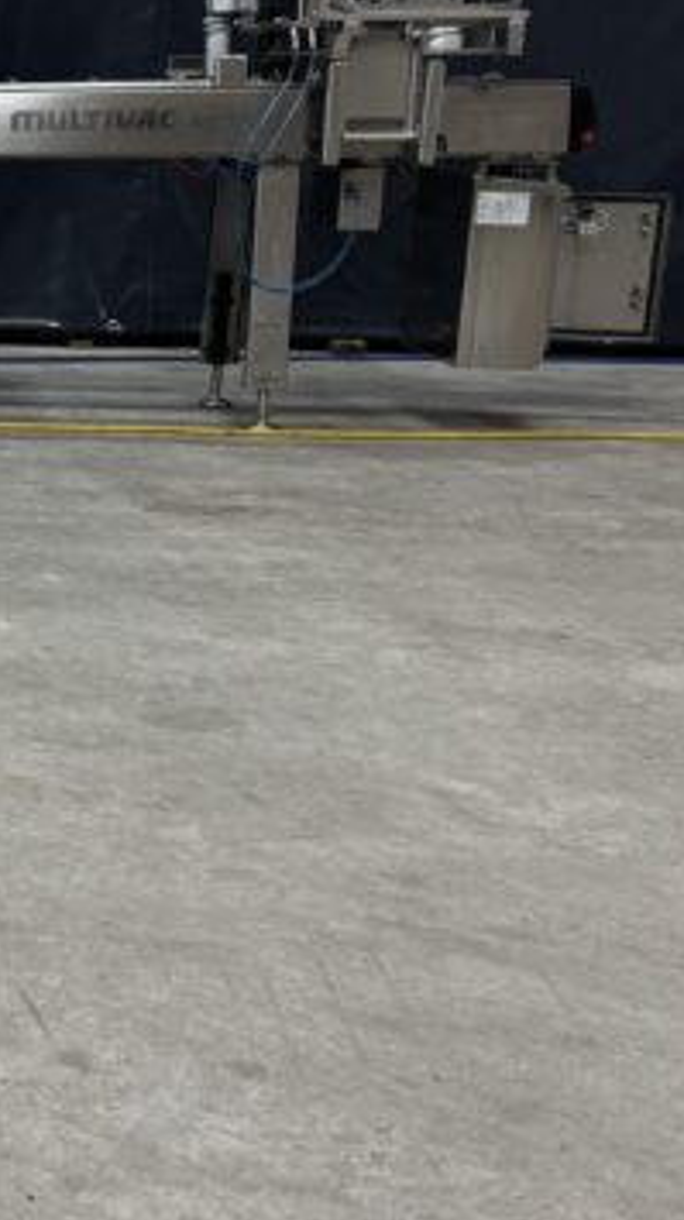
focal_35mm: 59
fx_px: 1907
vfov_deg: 35.2
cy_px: 412
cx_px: -567
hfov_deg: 16.7
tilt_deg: -9.3
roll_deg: +0.1
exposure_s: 1/50
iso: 200
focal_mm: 6.76
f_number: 1.78
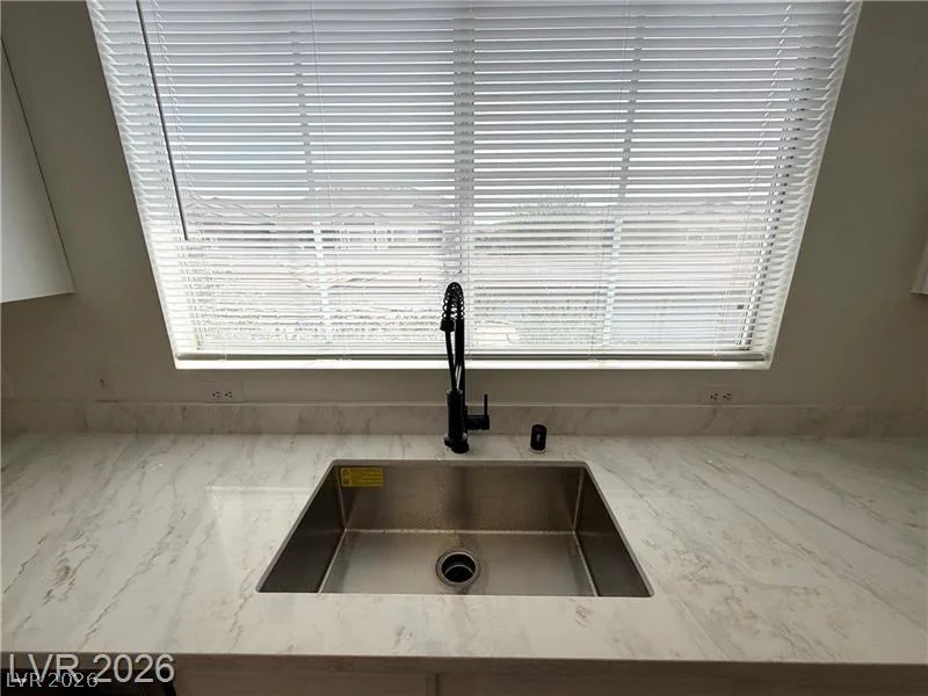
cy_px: 348
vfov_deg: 85.7
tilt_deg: -16.4
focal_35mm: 14
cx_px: 464
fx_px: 375
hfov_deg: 102.1
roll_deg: +0.0
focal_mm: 2.22
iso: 50
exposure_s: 1/1068
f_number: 2.2
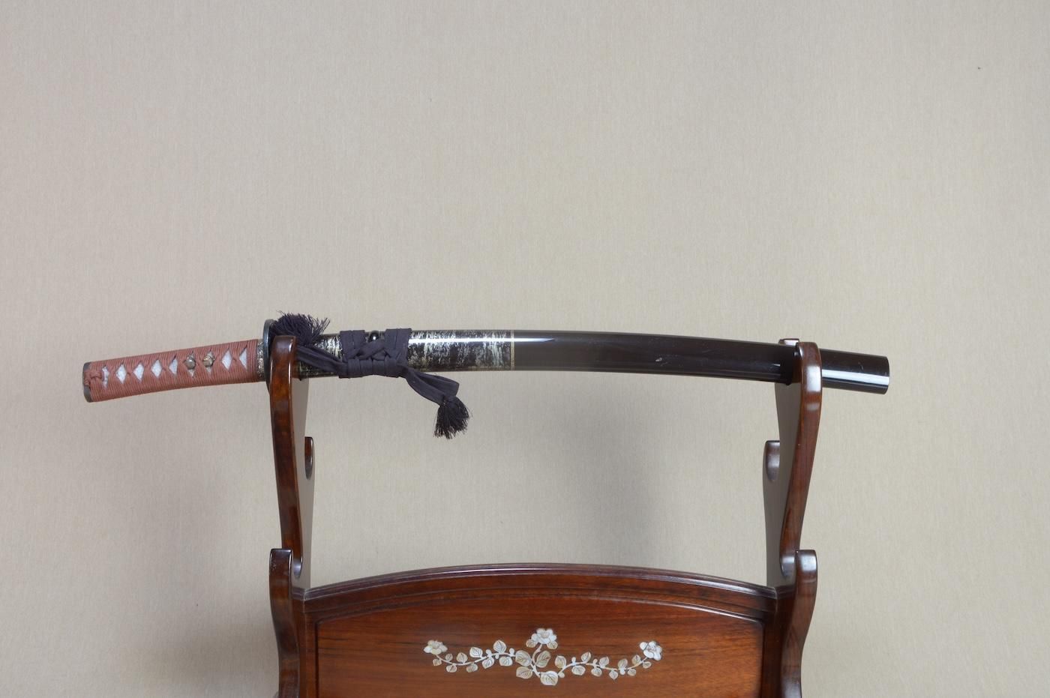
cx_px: 525
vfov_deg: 43.5
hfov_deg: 62.0
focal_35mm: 30
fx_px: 874
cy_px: 349
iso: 400
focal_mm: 20
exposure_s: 1/1.6
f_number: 11
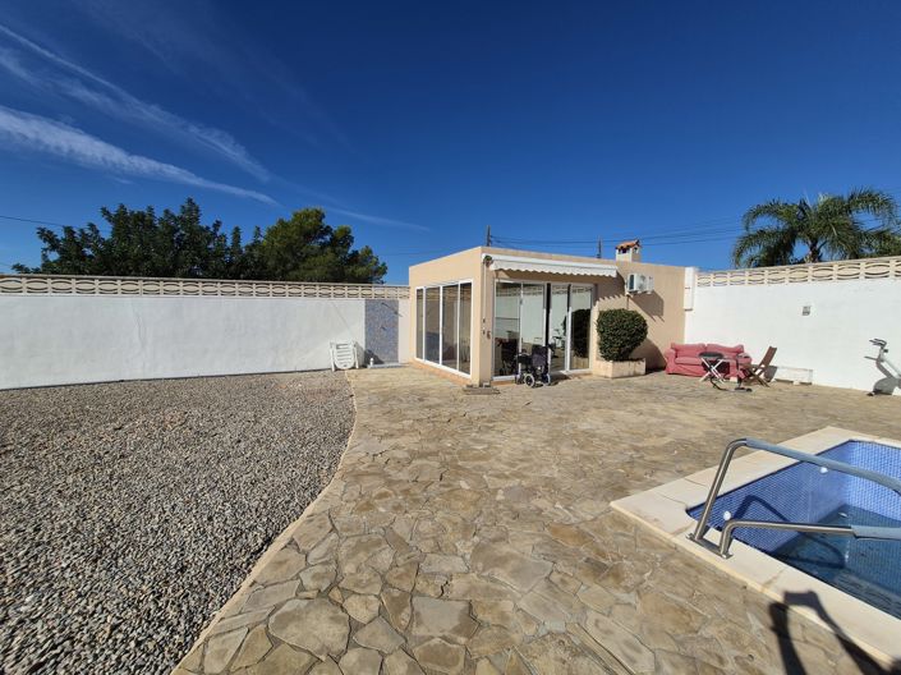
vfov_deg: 89.9
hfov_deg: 106.2
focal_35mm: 13
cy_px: 338
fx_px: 338
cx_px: 450
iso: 50
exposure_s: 1/4368
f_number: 2.2
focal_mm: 1.74
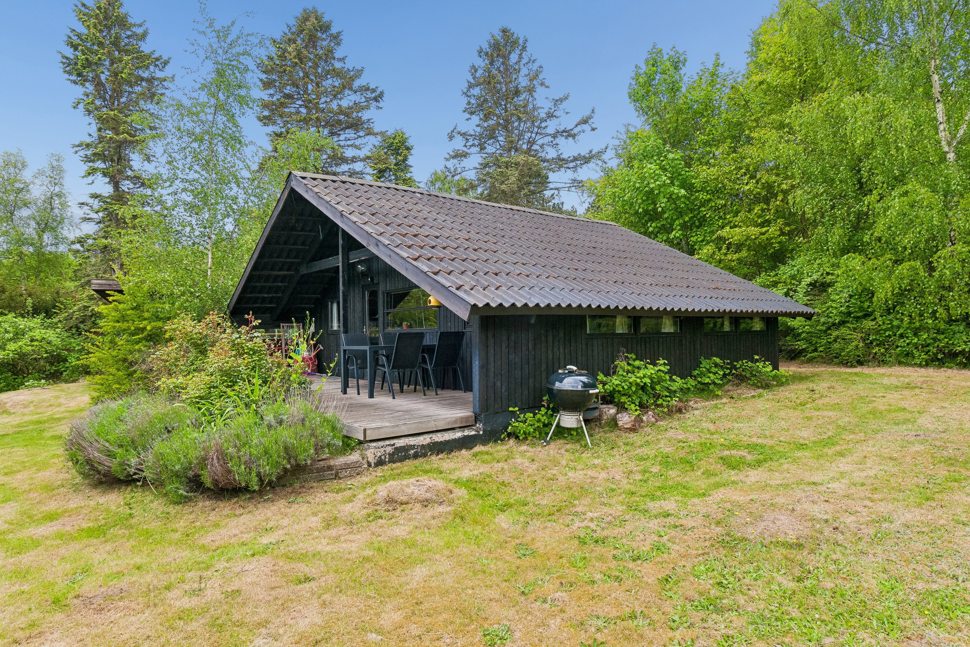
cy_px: 324
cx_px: 485
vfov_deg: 59.5
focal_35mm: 21
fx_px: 566
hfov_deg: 81.2
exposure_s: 1/160
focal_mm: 14
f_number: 10
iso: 400
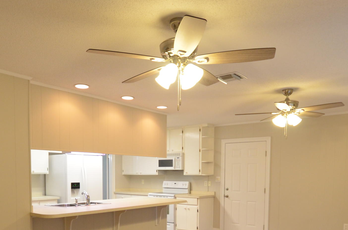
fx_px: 309
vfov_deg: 38.8
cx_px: 158
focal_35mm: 32
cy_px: 195
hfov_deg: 58.7
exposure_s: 1/60
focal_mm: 10
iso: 800
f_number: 4
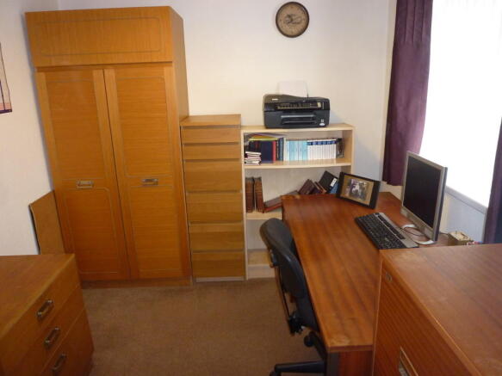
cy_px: 188
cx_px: 251
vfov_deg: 54.9
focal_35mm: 25
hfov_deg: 69.4
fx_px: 362
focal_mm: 4.5
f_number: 2.8
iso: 320
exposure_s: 1/30
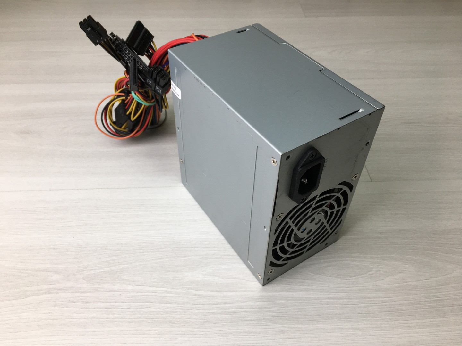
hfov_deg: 61.7
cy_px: 173
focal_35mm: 29
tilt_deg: -45.2
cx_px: 231
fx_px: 387
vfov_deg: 48.2
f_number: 2.2
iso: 40
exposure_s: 1/100
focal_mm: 4.15
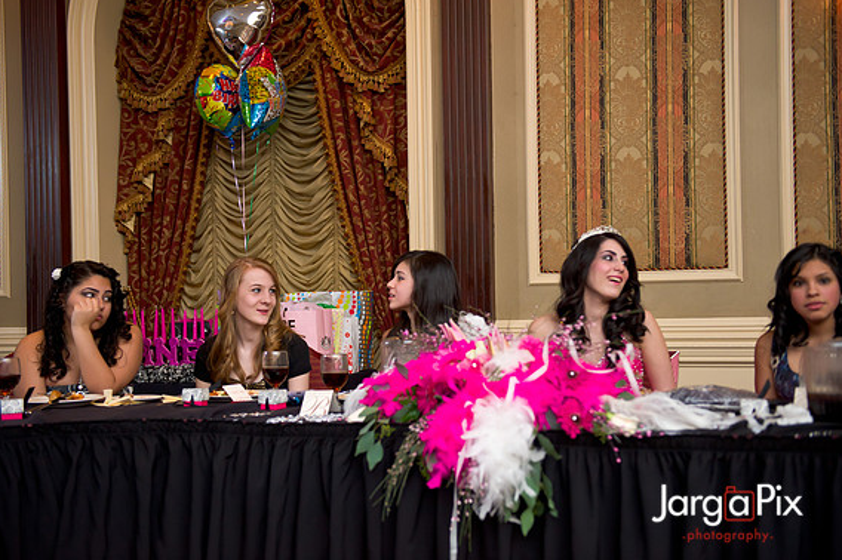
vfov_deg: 27.5
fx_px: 1145
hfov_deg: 40.4
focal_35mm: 49
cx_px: 424
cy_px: 277
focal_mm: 48
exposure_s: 1/125
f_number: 3.2
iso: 1600
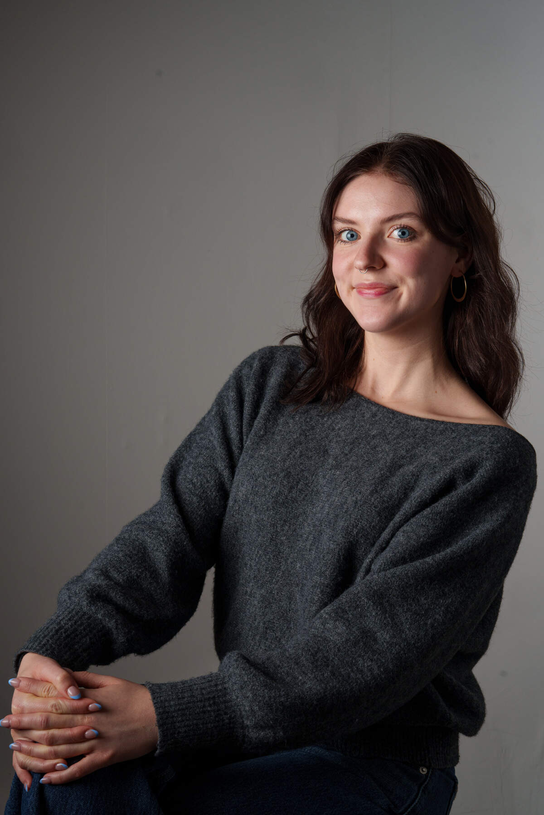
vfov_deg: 28.8
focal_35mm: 70
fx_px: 1587
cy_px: 408
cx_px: 272
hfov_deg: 19.5
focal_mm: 70
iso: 100
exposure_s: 1/250
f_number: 11
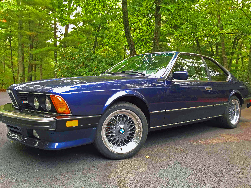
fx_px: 210
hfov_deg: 61.7
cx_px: 126
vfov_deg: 48.2
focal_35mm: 29
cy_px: 94
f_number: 2.2
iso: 40
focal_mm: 4.15
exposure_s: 1/30
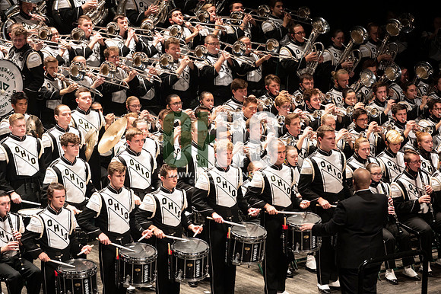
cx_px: 220
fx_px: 2449
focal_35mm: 200
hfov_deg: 10.3
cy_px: 147
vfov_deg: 6.9
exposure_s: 1/500
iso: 2500
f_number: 2.8
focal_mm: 200
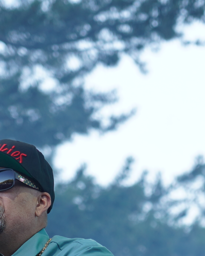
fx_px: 3284
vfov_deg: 4.5
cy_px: 326
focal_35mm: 433
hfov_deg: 3.6
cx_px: 80
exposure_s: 1/125
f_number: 4
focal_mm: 105
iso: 160
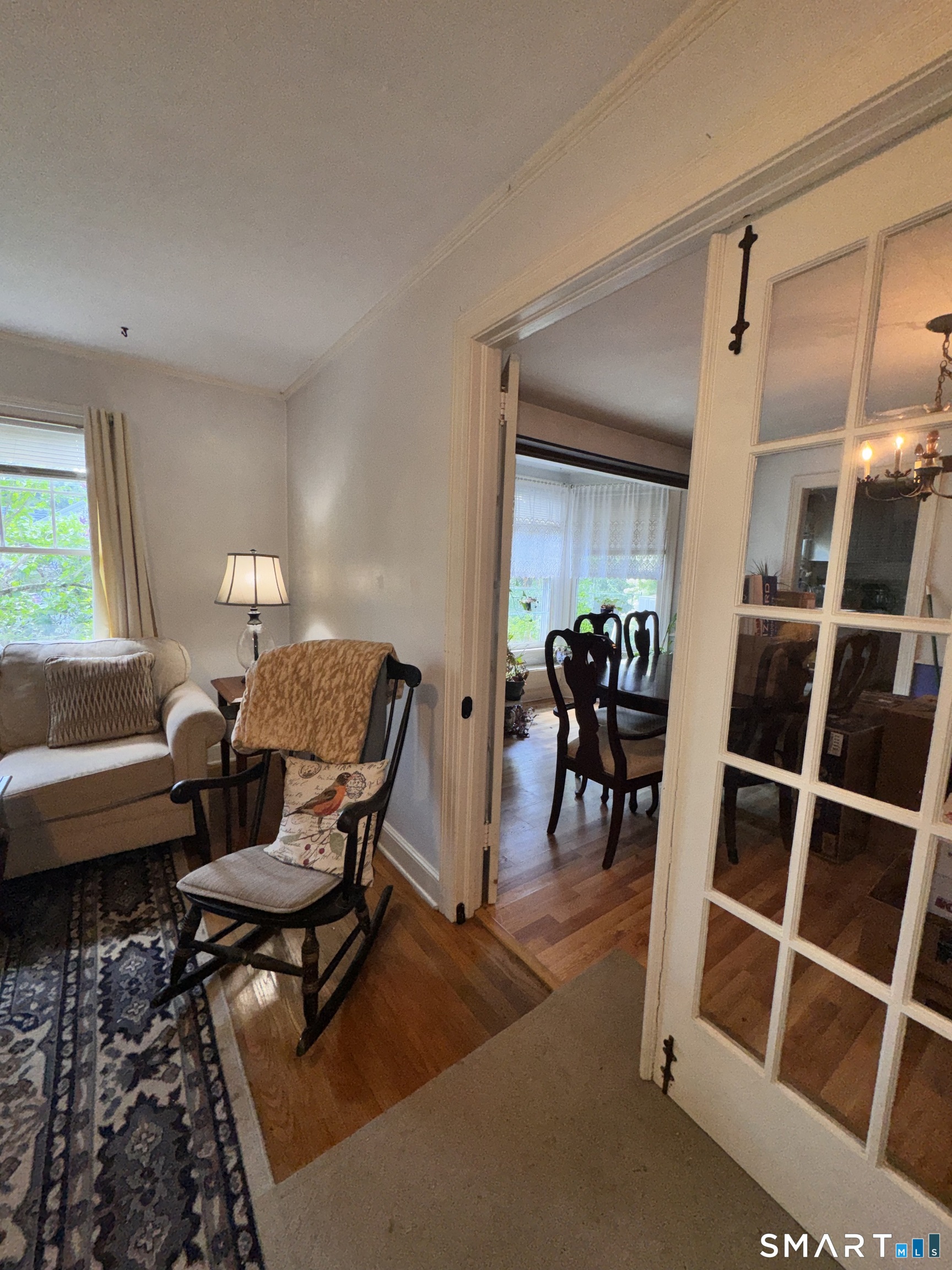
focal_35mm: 14
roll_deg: -1.2
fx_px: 513
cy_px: 635
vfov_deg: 102.1
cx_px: 476
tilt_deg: -8.1
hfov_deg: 85.7
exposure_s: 1/122
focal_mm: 2.22
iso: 50
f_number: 2.2
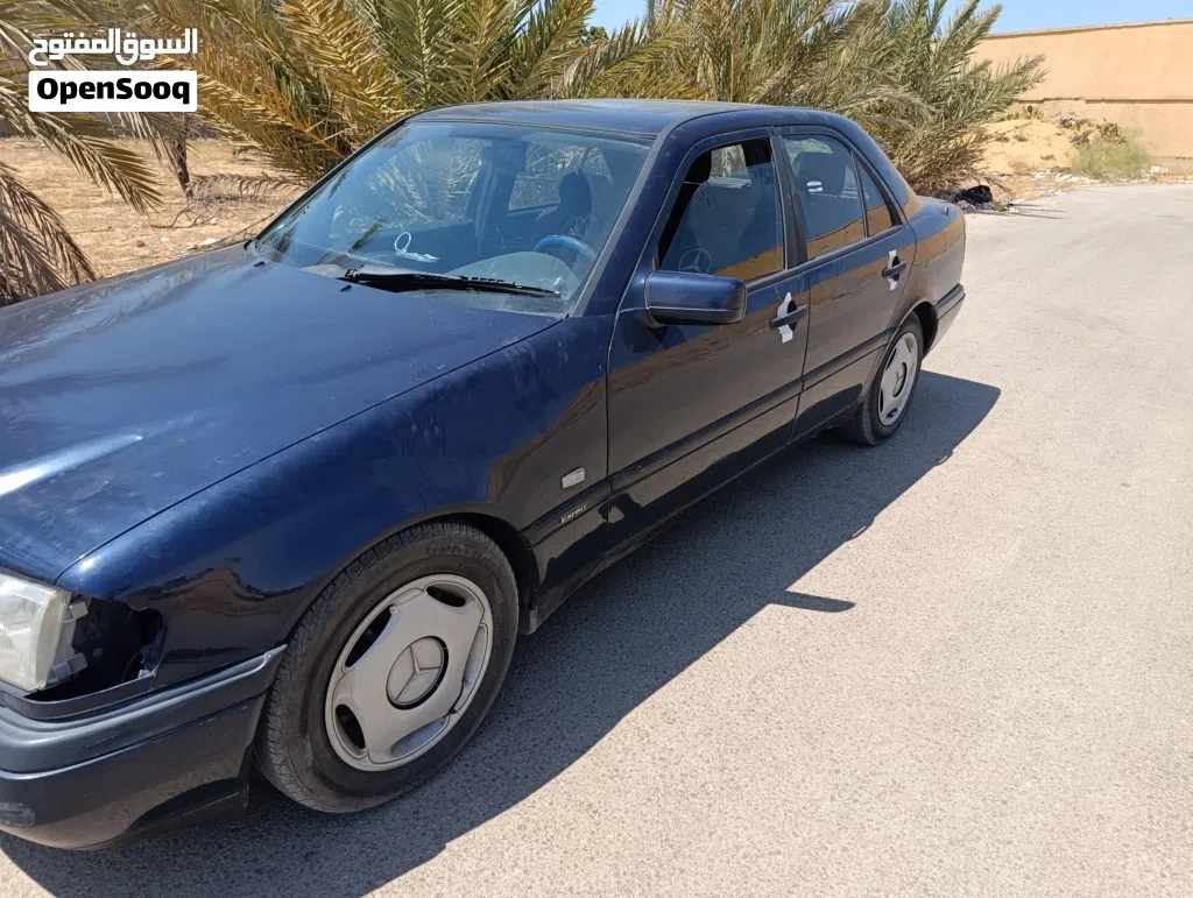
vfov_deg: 59.0
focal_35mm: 23
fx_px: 794
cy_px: 449
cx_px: 596
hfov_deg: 73.8
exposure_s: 1/402
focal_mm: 6.11
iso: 50
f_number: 1.7
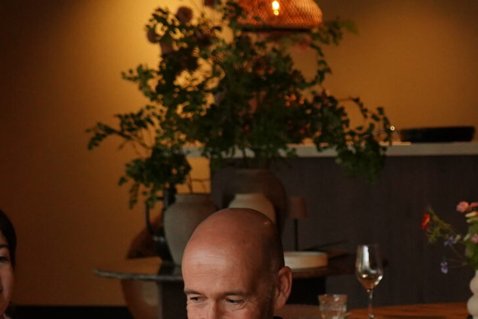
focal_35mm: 152
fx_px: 2018
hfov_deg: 13.4
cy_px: 215
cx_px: 421
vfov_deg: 9.0
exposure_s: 1/250
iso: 2500
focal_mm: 43
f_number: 4.5
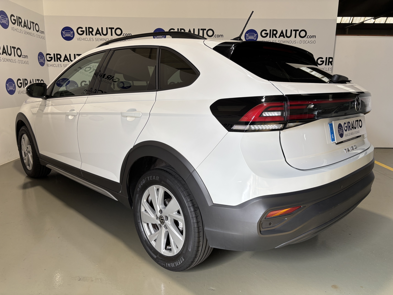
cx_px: 196
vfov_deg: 53.1
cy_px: 148
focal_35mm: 26
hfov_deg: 67.3
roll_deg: -0.8
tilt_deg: -11.5
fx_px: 295
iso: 50
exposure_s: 1/100
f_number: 1.6
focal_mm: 5.96
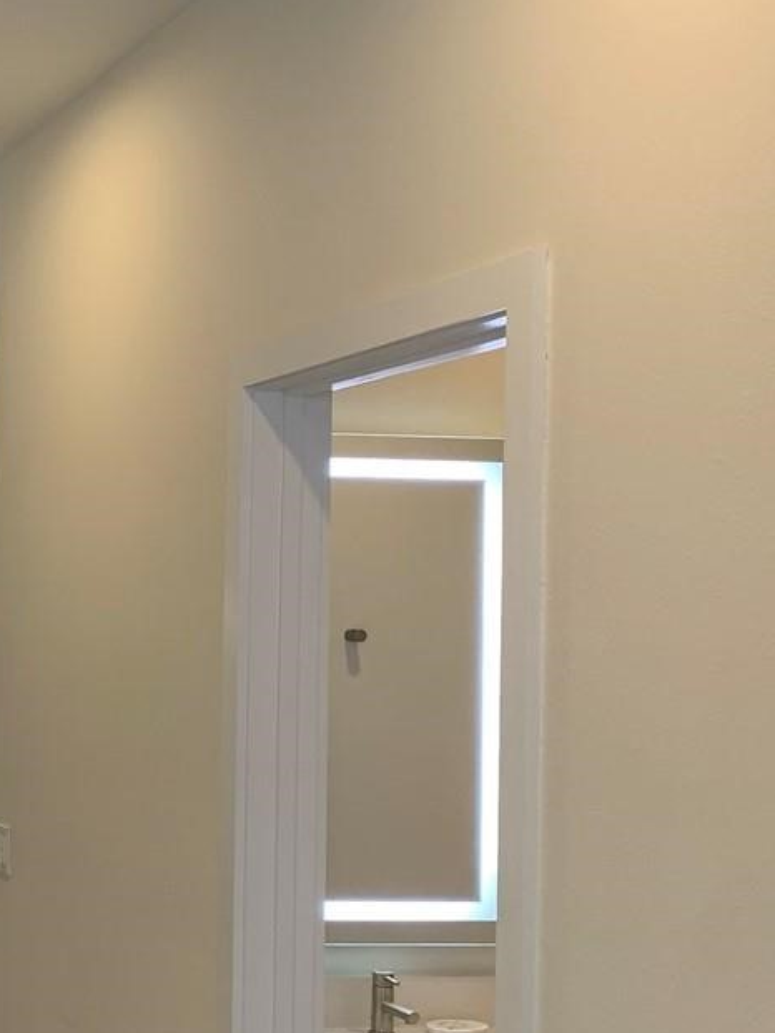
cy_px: 615
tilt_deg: +0.8
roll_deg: -0.7
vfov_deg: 28.9
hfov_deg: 19.7
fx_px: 1999
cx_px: -303
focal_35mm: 67
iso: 64
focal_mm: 4.25
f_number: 1.8
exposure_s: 1/60
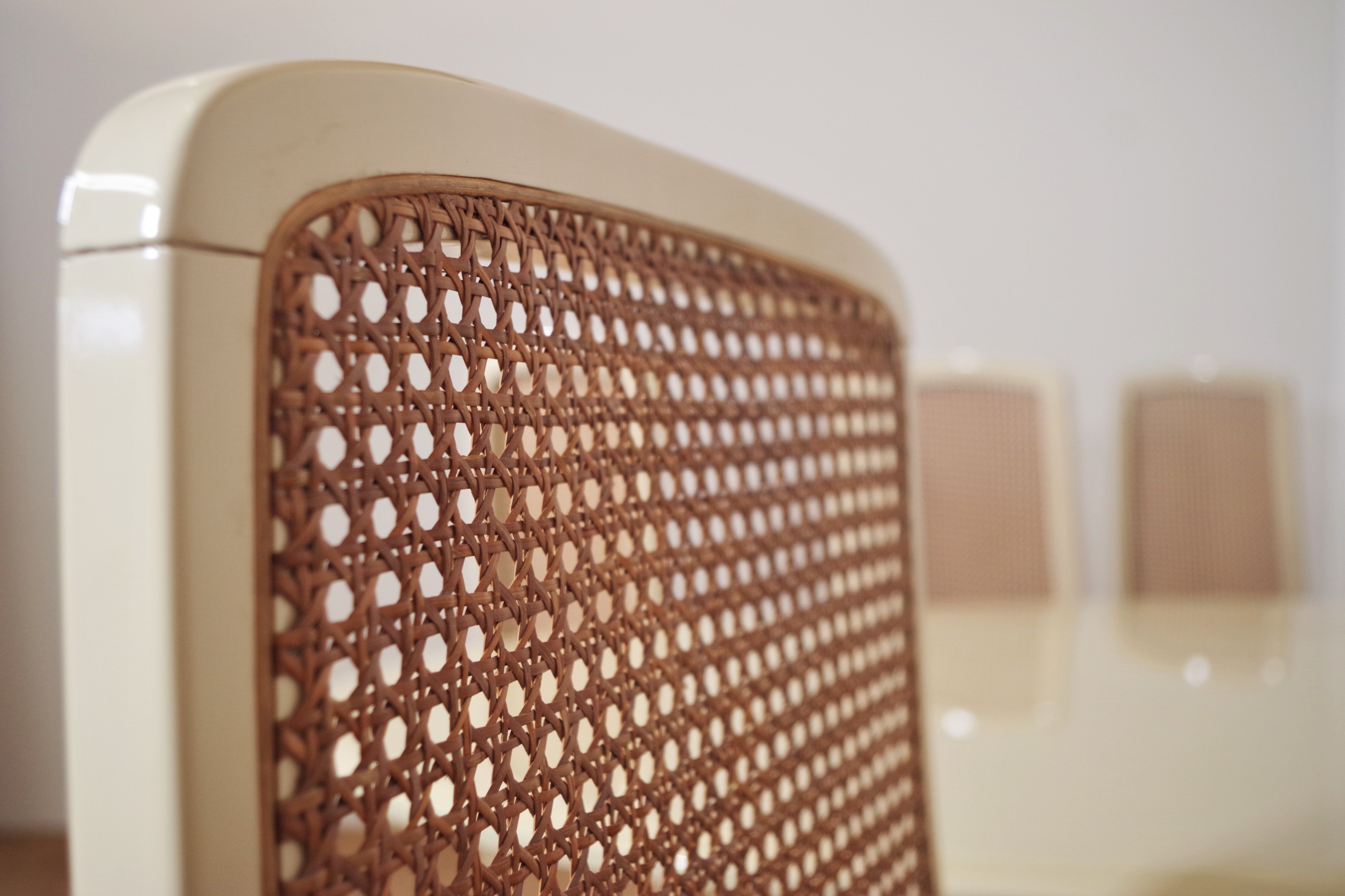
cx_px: 670
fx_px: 1420
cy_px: 440
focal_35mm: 38
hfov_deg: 50.7
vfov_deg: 35.1
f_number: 4
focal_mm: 24.38
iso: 400
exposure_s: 1/60
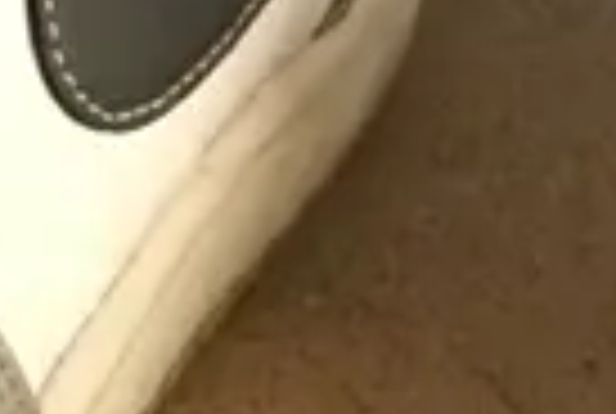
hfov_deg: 7.8
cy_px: -464
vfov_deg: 6.0
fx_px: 3858
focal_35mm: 225
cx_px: -1308
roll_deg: -0.2
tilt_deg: -22.8
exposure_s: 1/8
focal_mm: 4.15
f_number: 2.2
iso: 160
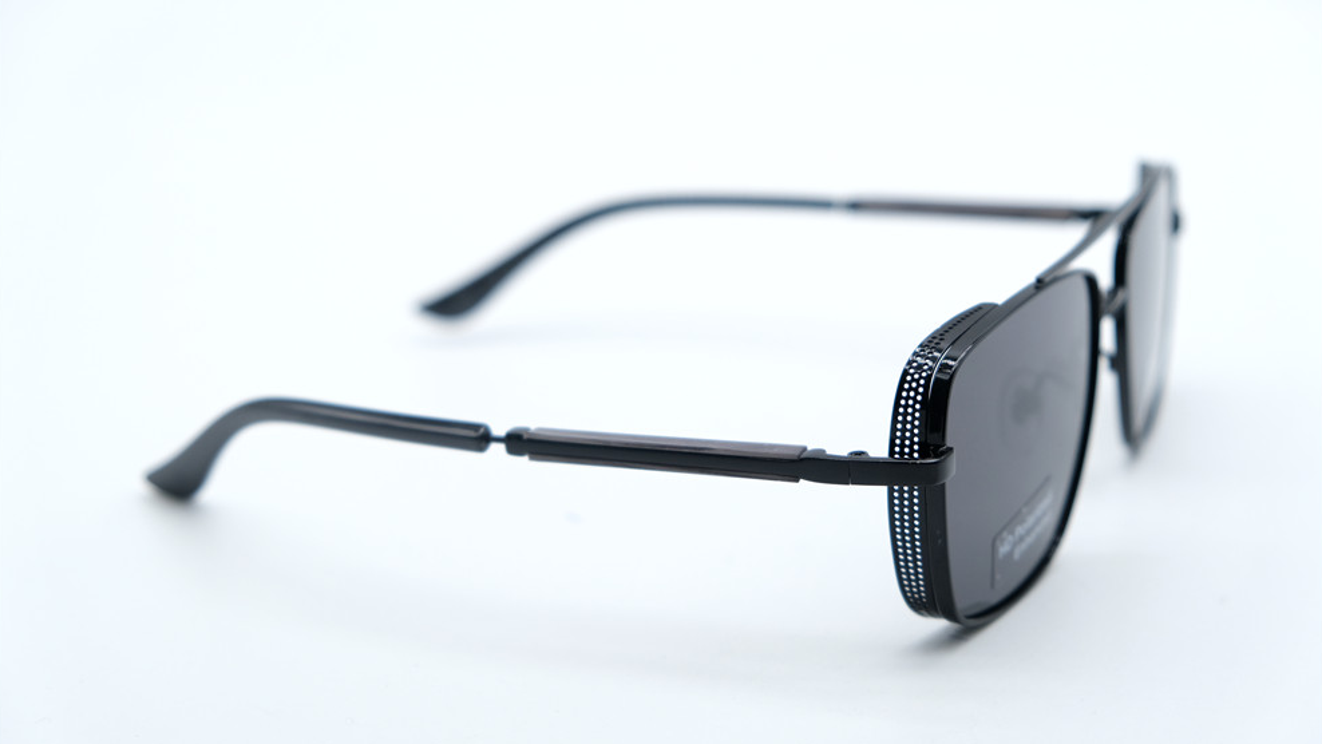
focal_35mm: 71
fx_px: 2489
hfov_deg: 29.7
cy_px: 403
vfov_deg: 17.0
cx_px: 661
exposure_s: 1/1000
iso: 500
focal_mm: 44.4
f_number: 4
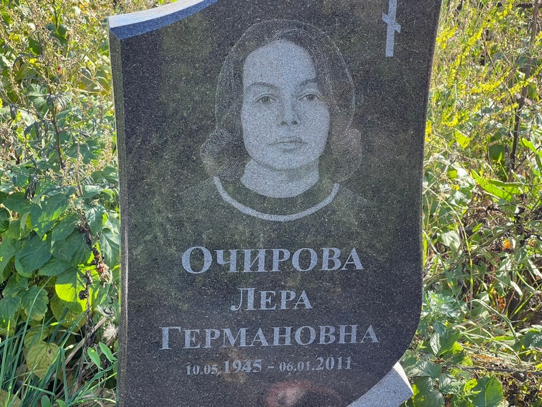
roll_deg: -1.6
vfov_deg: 19.1
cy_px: 204
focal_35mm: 77
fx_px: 1206
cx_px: 271
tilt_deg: -18.9
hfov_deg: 25.3
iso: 40
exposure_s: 1/99
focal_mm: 9
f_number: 2.8
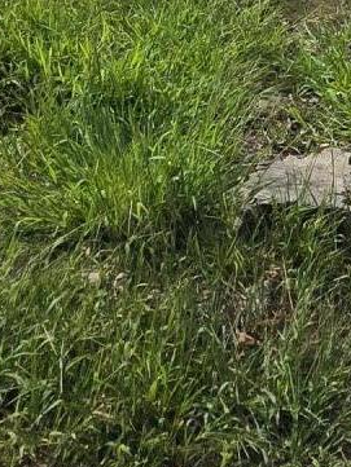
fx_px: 973
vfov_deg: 20.4
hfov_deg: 19.6
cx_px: 378
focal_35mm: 72
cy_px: -343
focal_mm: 2.2
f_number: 2.2
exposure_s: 1/2417
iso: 50
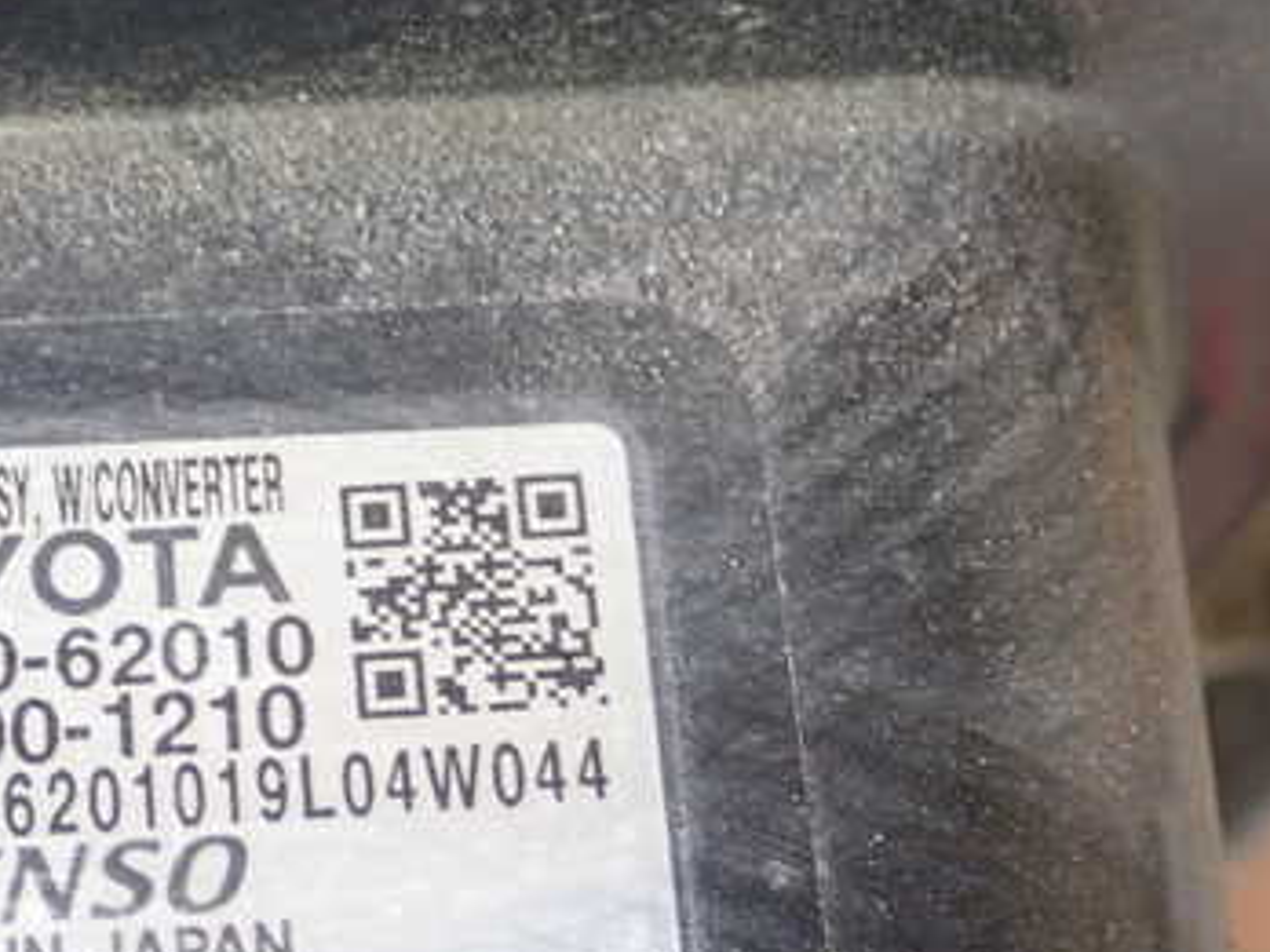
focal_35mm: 69
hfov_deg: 27.6
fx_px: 2531
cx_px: 241
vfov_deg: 21.2
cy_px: 689
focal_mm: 7.34
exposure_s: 1/40
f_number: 2.8
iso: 640
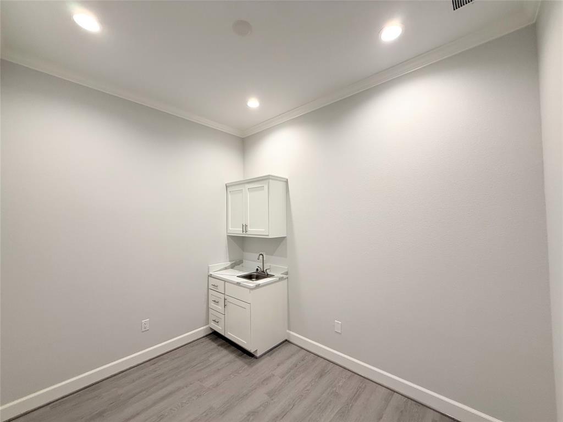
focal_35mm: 14
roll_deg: +0.8
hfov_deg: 102.1
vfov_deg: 85.7
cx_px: 282
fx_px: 228
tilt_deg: +2.6
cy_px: 211
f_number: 2.2
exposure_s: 1/120
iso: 160
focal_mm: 2.22
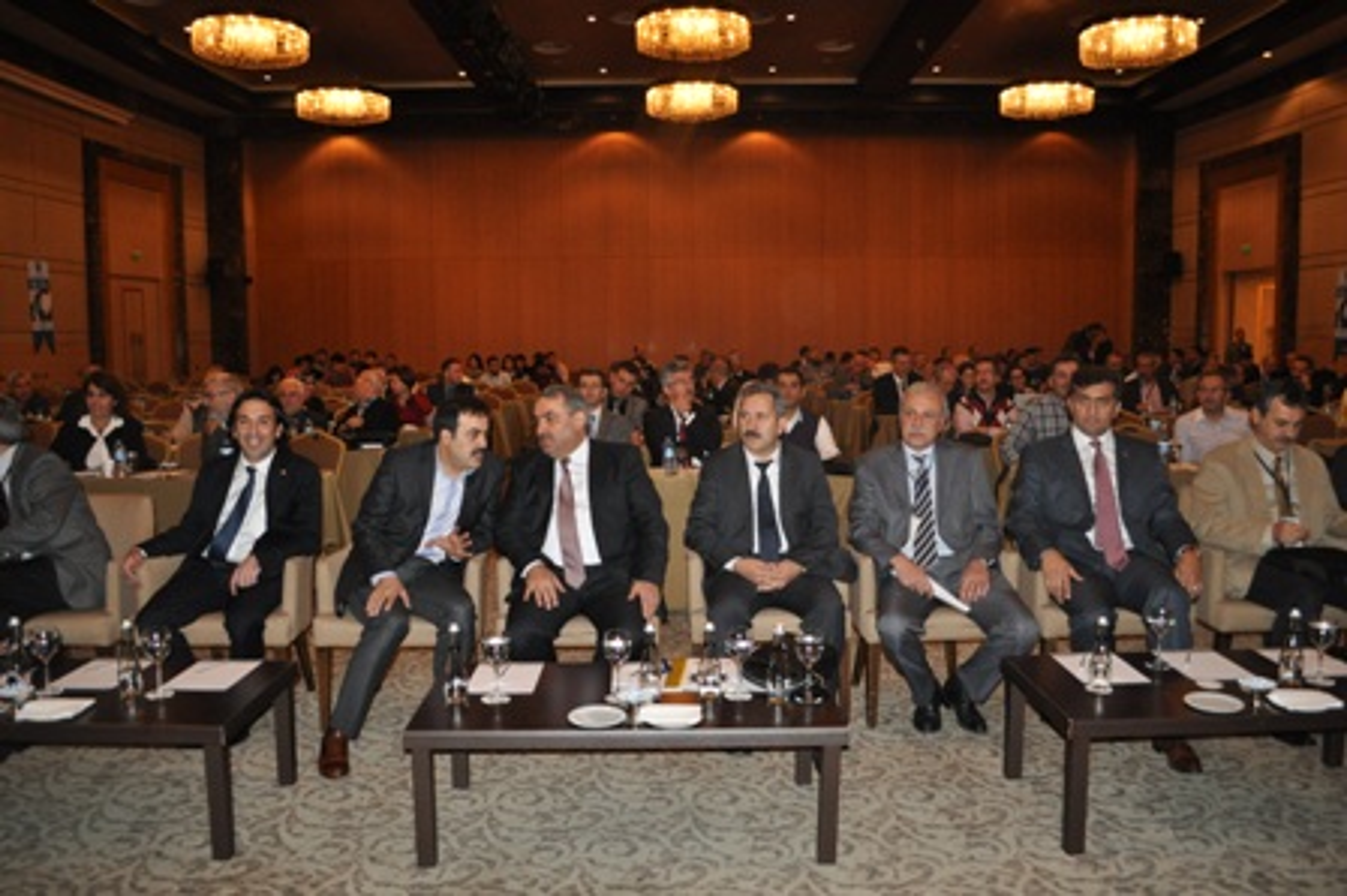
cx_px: 674
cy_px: 448
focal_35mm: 27
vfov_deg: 47.9
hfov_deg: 67.4
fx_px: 1009
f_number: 3.5
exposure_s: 1/60
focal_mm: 18
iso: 800
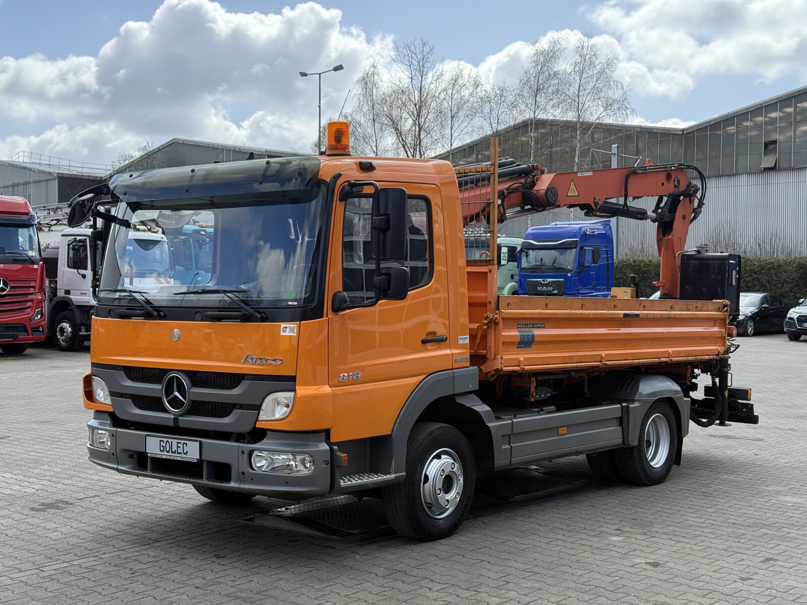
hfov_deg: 39.7
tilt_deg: -1.1
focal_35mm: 48
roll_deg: +0.0
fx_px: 1119
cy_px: 302
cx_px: 404
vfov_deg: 30.3
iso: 64
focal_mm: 6.76
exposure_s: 1/2208
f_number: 1.78
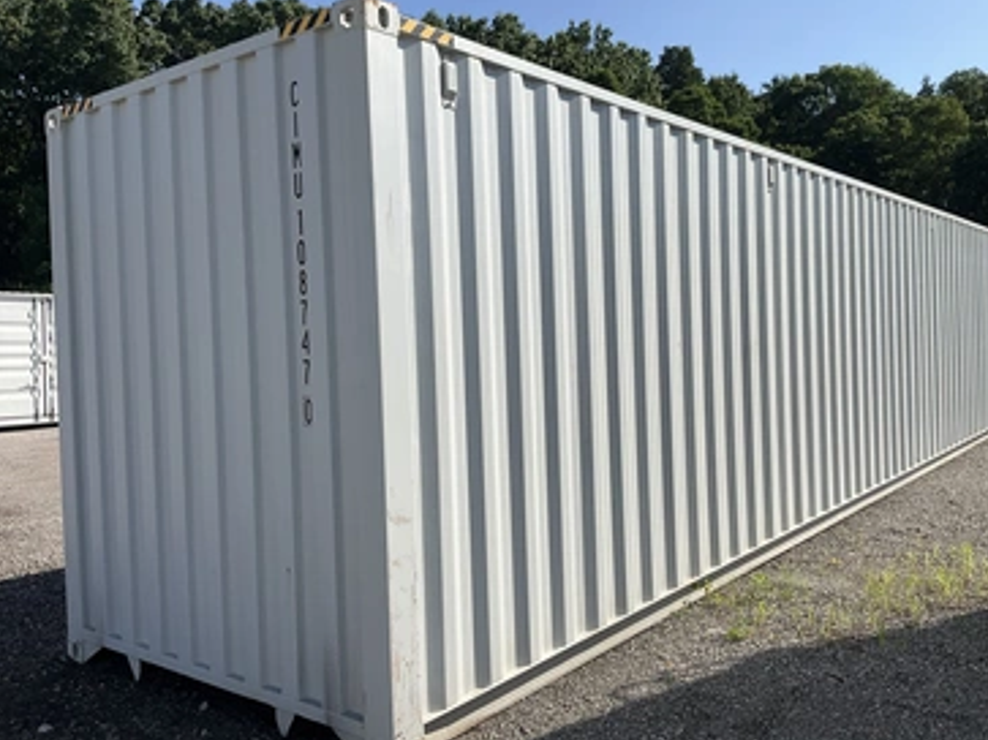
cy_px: 351
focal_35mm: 32
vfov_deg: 44.1
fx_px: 913
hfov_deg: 56.8
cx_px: 520
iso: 25
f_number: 1.8
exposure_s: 1/2427
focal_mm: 3
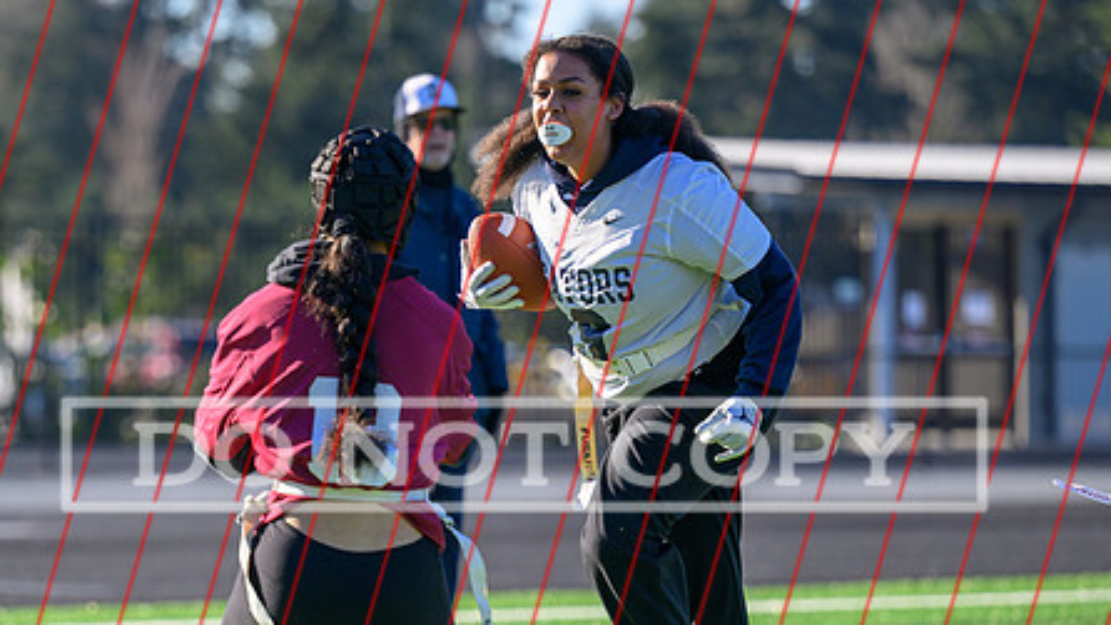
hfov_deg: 8.9
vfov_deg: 5.0
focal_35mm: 242
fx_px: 7130
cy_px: 554
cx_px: 438
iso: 180
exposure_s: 1/1600
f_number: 2.8
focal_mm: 150
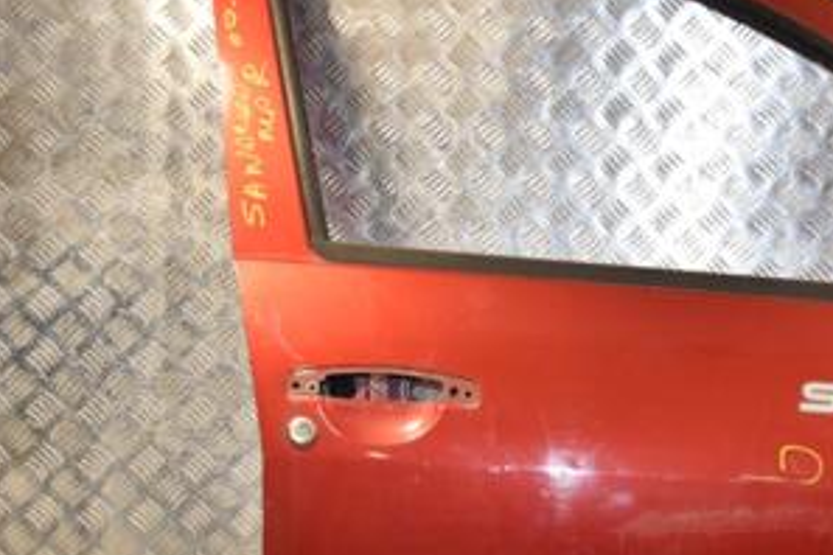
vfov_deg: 13.3
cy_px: 353
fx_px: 2383
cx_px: 673
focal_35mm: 103
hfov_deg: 19.6
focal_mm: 34
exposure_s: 1/200
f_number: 5.6
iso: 800
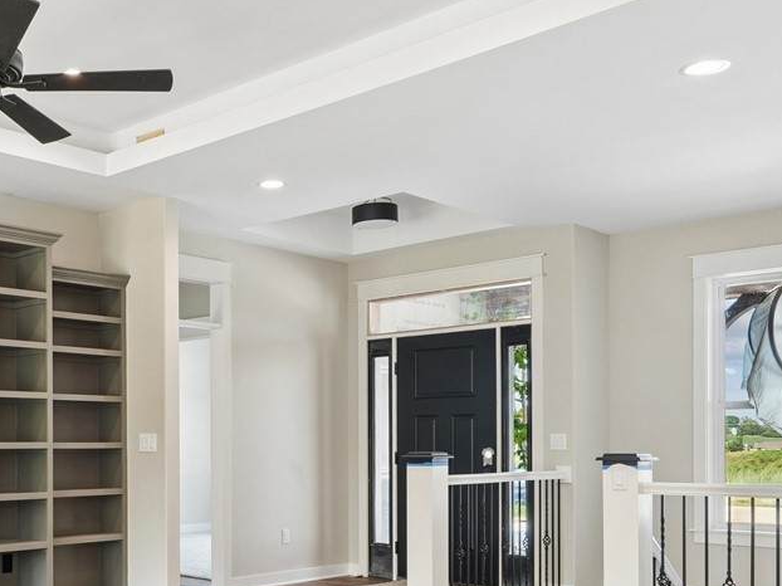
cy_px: 406
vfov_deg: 33.9
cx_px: 158
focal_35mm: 42
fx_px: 948
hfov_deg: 42.8
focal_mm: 16
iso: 400
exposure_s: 1/13
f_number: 10
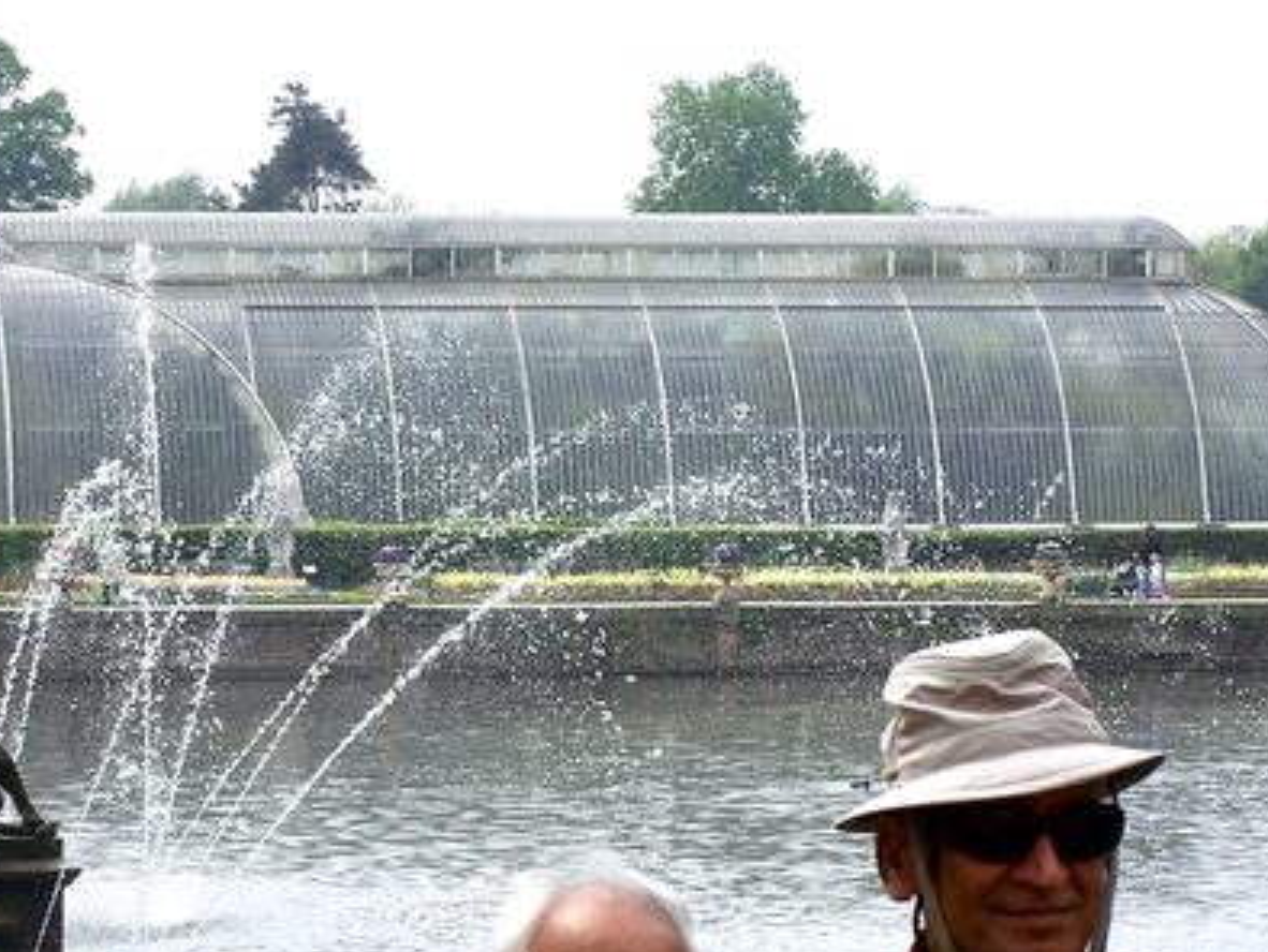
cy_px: 563
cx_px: 505
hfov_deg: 11.1
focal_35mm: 178
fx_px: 6524
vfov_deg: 8.3
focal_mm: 19.4
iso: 80
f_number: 4.5
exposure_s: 1/500
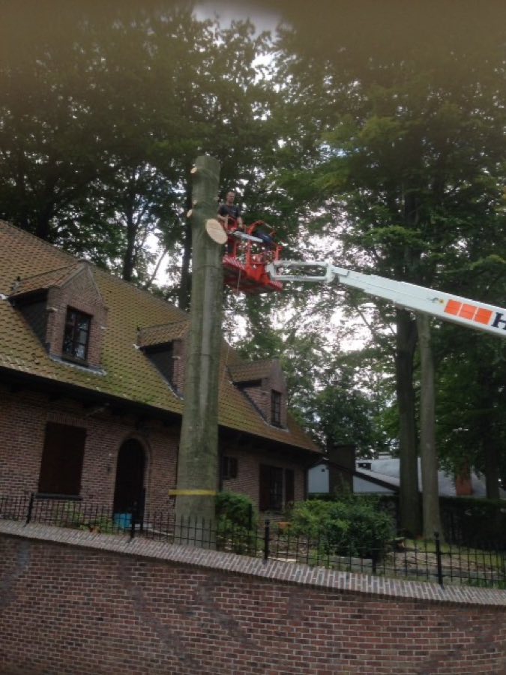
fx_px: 643
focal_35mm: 33
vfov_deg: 55.4
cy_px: 338
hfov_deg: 42.9
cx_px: 253
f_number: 2.4
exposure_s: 1/188
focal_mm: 4.12
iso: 50
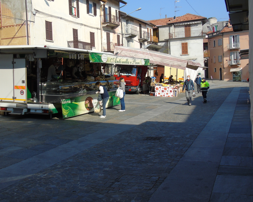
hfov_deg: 44.7
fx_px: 307
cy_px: 92
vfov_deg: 36.5
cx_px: 116
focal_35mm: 41
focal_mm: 6.1
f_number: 3.8
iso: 80
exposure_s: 1/640
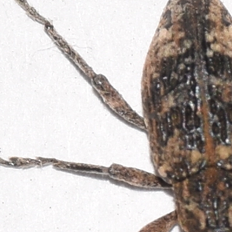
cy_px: 153
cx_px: 211
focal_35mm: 434
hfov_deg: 4.0
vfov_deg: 4.0
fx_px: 3291
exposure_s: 1/160
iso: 100
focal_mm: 140
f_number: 13
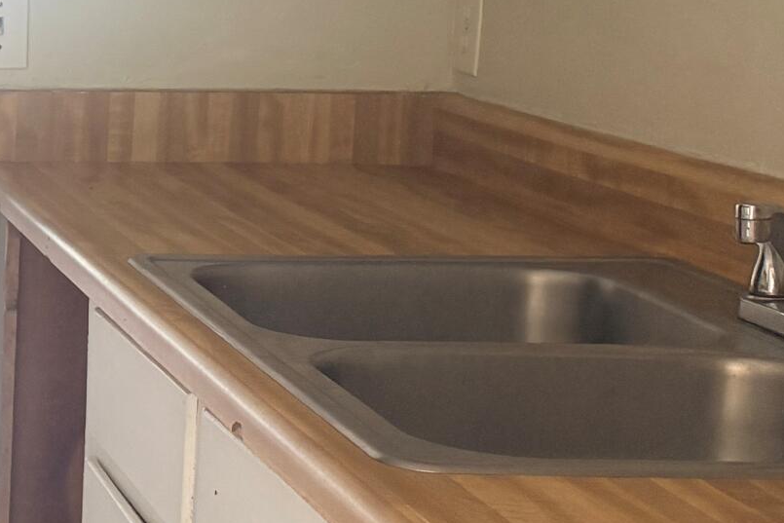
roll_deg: -0.1
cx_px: -570
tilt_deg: -8.5
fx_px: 2026
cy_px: 212
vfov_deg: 14.7
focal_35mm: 93
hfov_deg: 18.0
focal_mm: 6.76
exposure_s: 1/76
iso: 200
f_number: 1.78
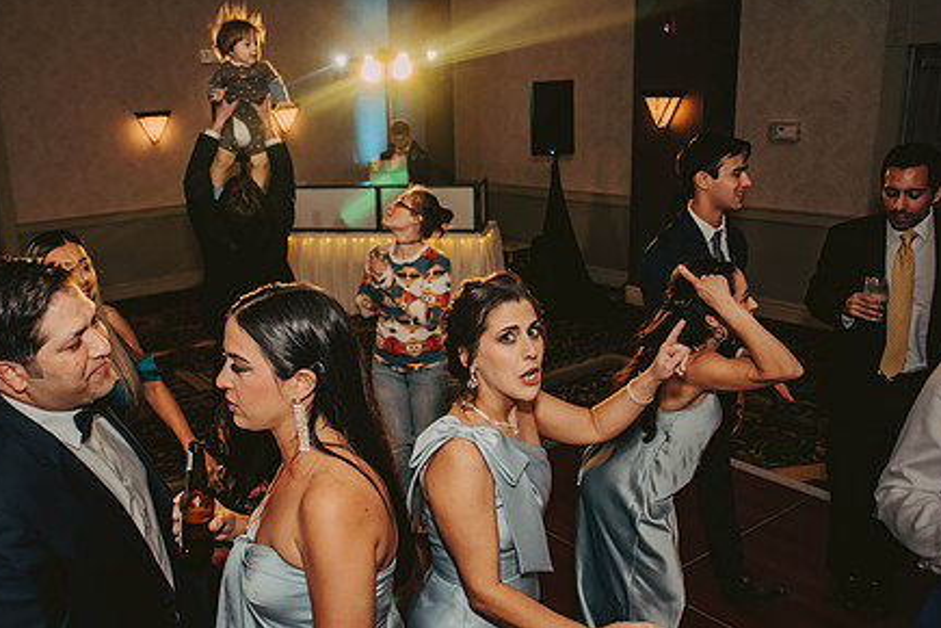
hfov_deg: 58.4
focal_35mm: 32
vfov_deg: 41.1
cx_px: 387
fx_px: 836
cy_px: 337
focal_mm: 24
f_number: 2.8
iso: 800
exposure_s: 1/100
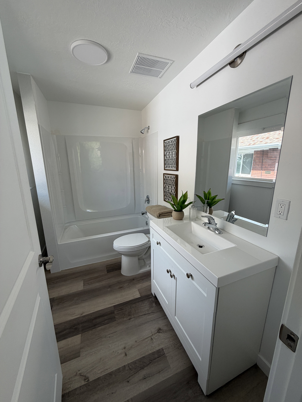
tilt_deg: -12.1
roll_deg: +1.4
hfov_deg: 85.7
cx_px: 151
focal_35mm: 14
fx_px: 163
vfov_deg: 102.1
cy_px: 201
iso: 64
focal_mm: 2.22
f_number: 2.2
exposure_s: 1/121
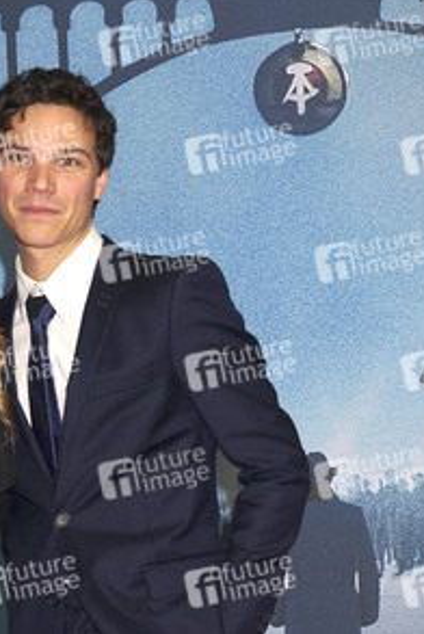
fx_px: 2837
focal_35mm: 161
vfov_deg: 12.7
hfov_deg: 8.5
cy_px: 312
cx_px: -35
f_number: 5.6
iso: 800
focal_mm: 50
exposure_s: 1/400
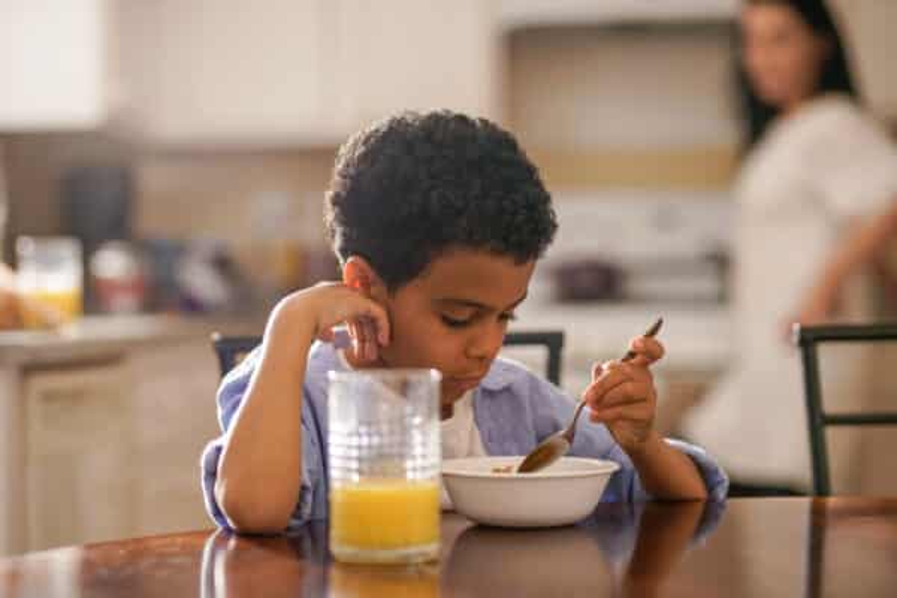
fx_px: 2118
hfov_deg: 23.9
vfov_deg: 16.1
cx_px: 448
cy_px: 299
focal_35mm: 85
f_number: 2
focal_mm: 85
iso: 100
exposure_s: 1/160
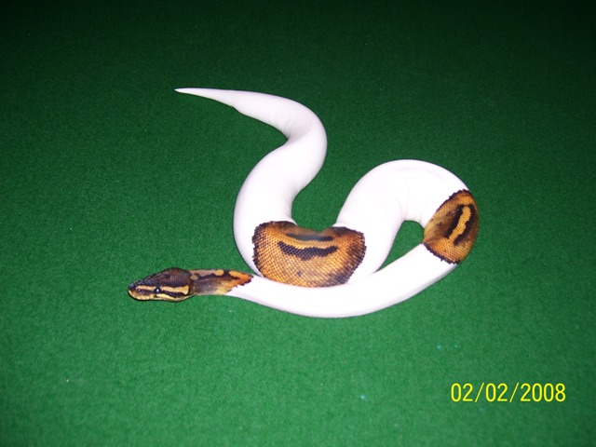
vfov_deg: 38.7
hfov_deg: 50.1
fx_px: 637
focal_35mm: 37
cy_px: 224
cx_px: 298
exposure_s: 1/60
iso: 80
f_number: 2.7
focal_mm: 6
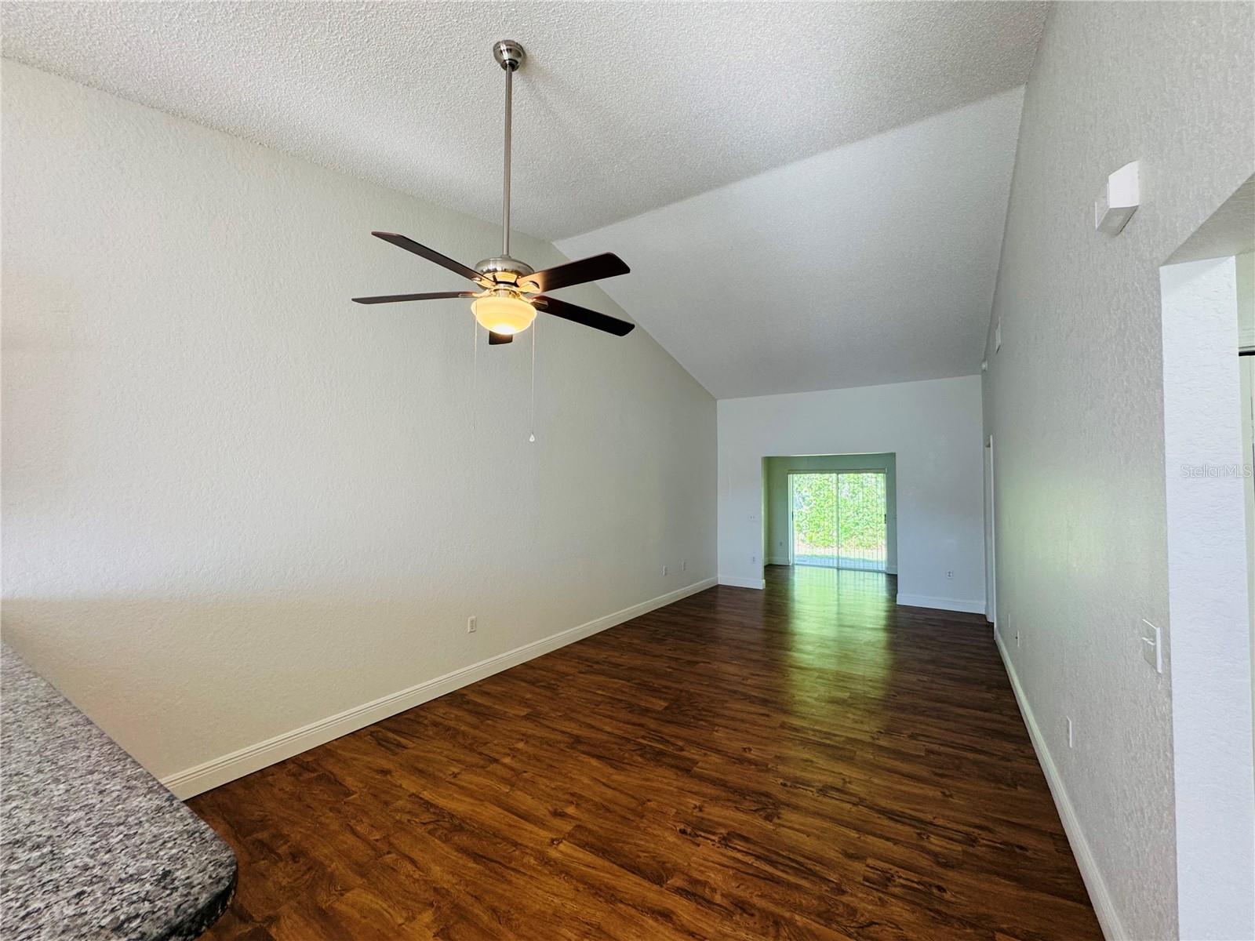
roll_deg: -0.9
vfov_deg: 85.7
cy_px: 470
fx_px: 508
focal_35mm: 14
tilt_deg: +1.4
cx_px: 628
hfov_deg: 102.1
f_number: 2.2
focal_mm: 2.22
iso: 160
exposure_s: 1/120
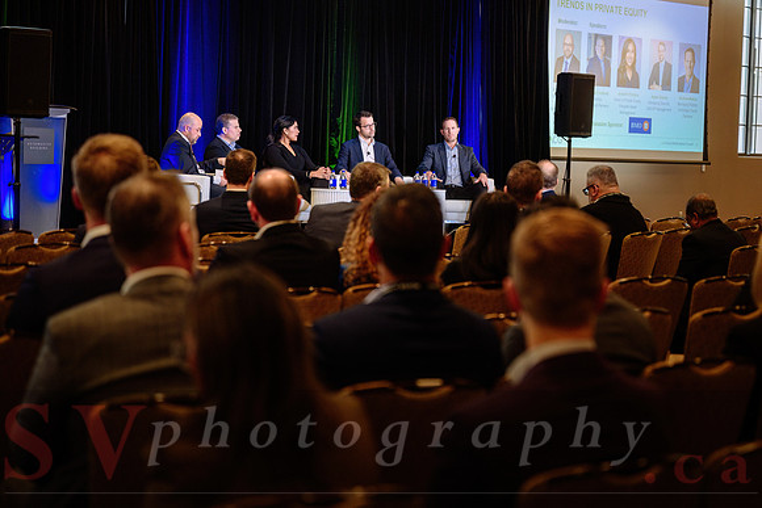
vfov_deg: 17.2
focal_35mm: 79
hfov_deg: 25.5
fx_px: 1681
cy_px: 226
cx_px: 429
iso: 1600
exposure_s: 1/200
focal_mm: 70
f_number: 2.8
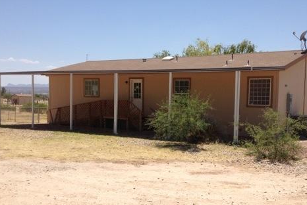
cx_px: 169
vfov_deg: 26.9
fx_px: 426
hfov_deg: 39.5
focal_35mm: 50
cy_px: 125
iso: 50
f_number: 2.4
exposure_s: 1/2632
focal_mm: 4.28
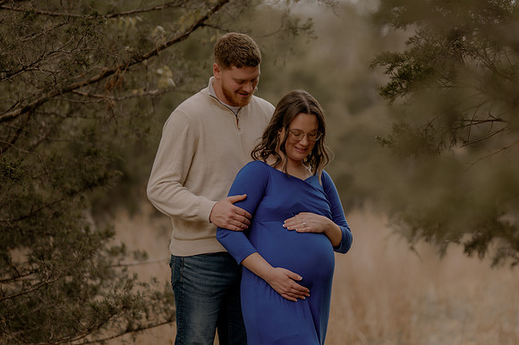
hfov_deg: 16.1
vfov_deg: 10.8
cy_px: 172
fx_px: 1830
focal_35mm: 127
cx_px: 260
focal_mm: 85
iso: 200
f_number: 1.4
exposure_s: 1/1000
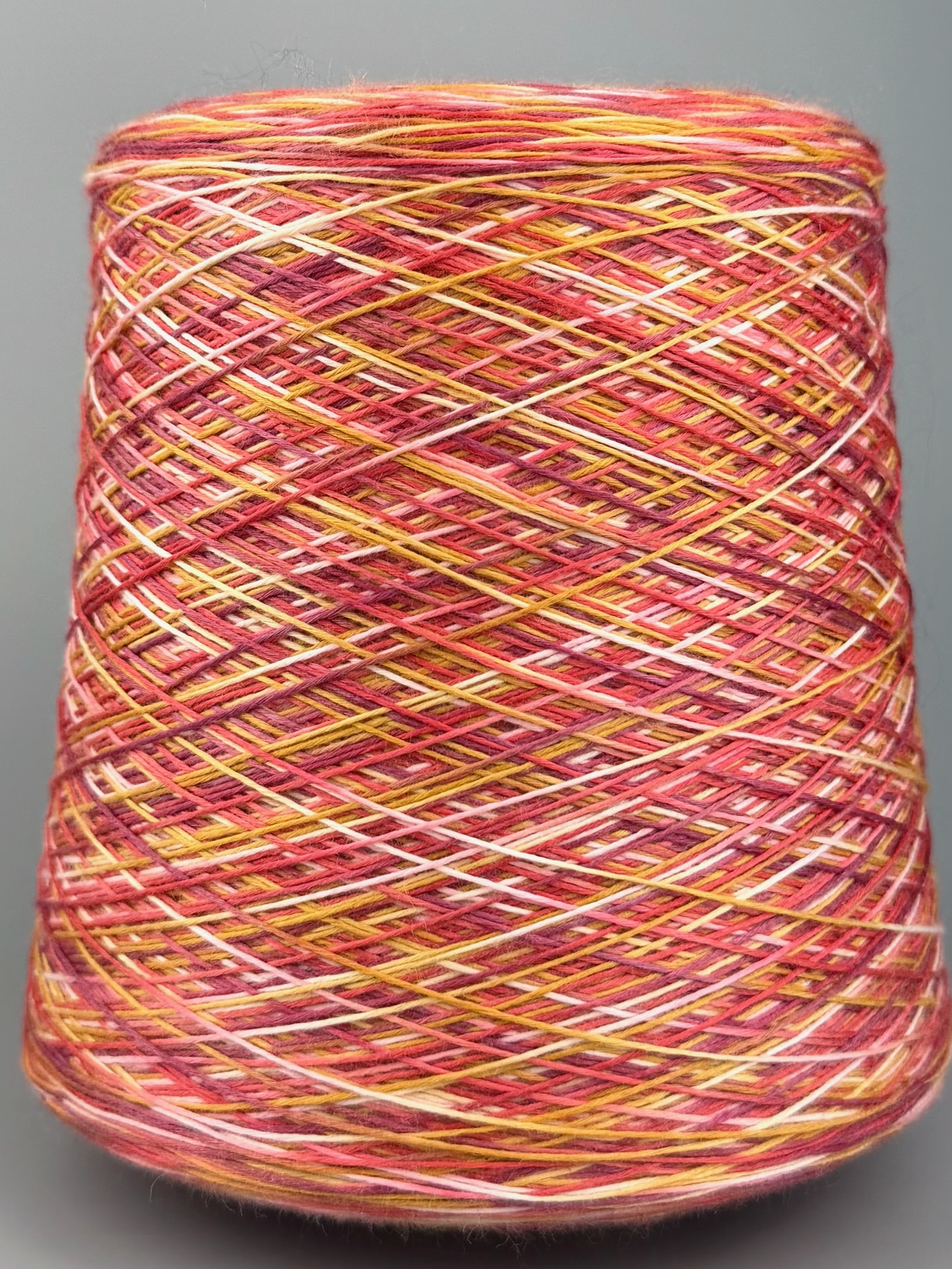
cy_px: 644
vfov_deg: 69.4
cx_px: 495
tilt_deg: -3.4
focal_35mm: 25
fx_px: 917
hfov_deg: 54.9
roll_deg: +0.1
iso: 80
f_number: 1.78
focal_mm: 6.76
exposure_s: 1/831
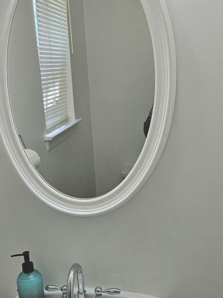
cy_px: 176
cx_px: 108
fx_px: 387
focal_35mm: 45
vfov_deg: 41.9
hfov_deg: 32.2
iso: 32
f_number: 1.8
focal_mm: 5.4
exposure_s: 1/120
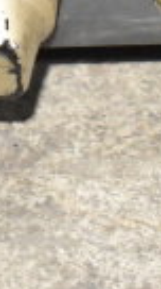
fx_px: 2962
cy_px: -101
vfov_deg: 5.5
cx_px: -282
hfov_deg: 3.1
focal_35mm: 388
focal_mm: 55
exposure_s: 1/100
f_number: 5.6
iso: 8000
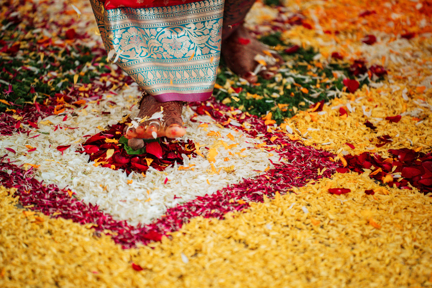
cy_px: 144
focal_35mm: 180
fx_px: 2160
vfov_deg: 7.6
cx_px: 216
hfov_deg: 11.4
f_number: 2.8
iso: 2500
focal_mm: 180
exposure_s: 1/500
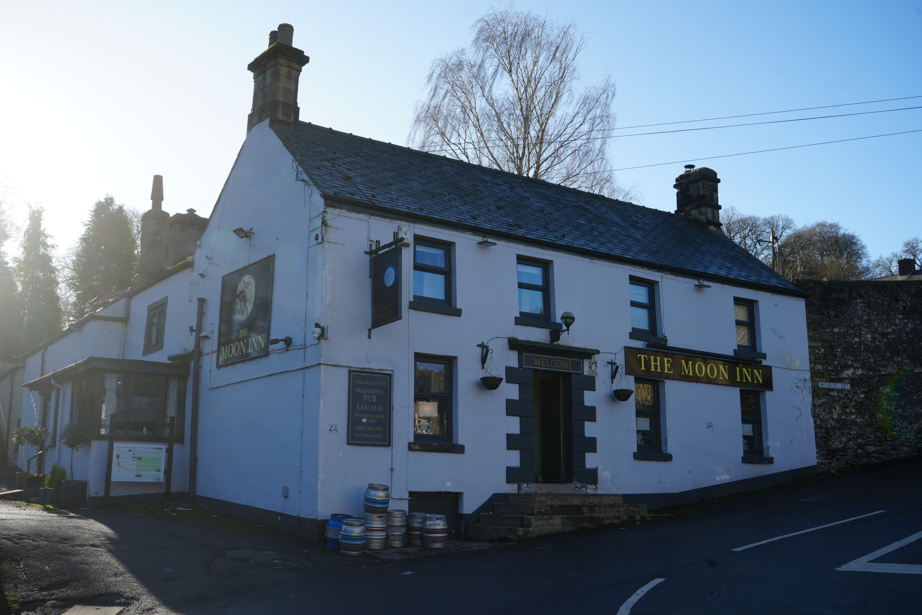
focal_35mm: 36
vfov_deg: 36.9
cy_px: 308
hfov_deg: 53.1
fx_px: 922
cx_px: 461
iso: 100
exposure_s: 1/125
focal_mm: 36
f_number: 8
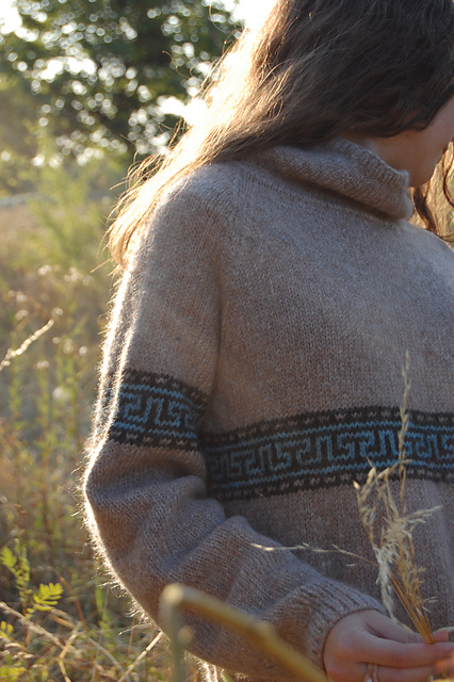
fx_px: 1562
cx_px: 227
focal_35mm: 82
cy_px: 341
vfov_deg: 24.6
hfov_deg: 16.5
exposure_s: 1/250
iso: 400
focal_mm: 55
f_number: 7.1
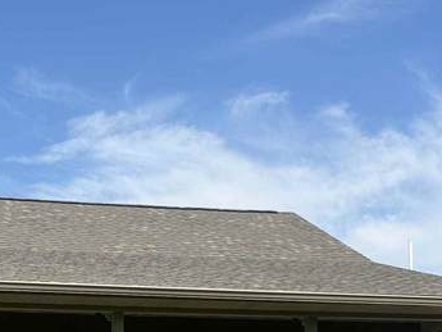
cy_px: 428
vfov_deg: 15.8
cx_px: 33
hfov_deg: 21.5
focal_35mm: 89
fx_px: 1137
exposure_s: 1/3861
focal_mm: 6.86
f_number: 1.78
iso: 80
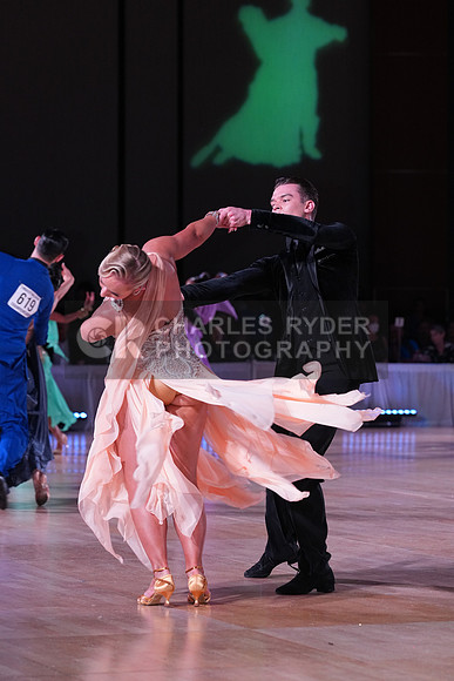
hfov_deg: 10.2
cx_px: 227
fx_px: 2552
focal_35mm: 135
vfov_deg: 15.2
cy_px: 340
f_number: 5
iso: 2500
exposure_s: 1/250
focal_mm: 135
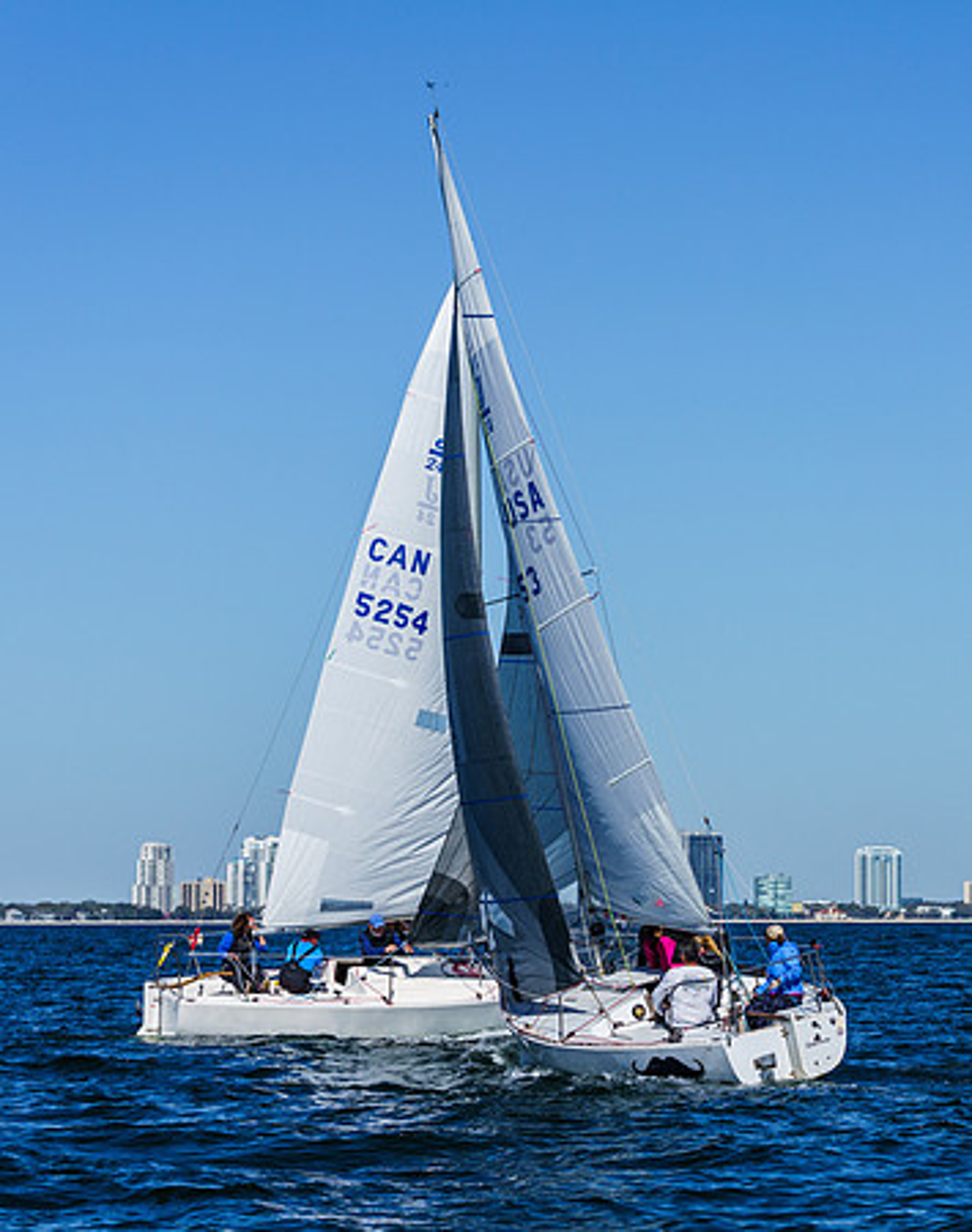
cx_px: 612
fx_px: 5170
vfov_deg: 13.6
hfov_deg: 10.7
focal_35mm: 143
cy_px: 616
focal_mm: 100
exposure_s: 1/1250
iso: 200
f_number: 8
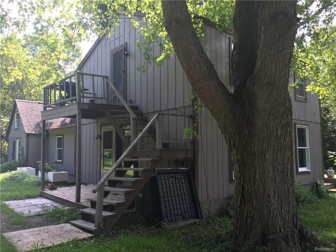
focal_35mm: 29
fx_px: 281
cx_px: 168
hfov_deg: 61.7
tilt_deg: +4.7
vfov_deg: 48.2
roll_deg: +0.1
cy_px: 126
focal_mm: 4.15
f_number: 2.2
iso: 32
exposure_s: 1/122
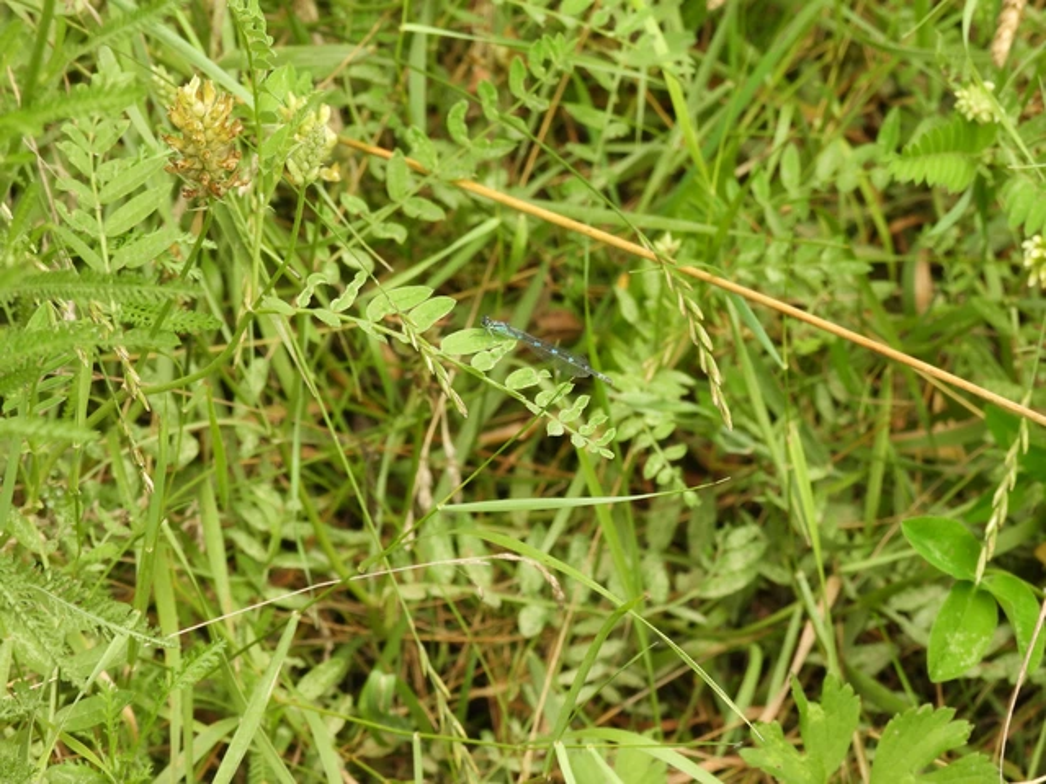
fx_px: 7252
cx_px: 523
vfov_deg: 6.2
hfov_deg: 8.2
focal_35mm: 240
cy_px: 392
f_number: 5
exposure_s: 1/100
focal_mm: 42.8
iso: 100
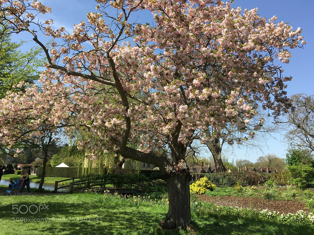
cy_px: 118
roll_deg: -1.9
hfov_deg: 61.7
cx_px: 157
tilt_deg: +10.5
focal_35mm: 29
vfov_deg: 48.2
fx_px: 263
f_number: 2.2
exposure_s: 1/1148
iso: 25
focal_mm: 4.15
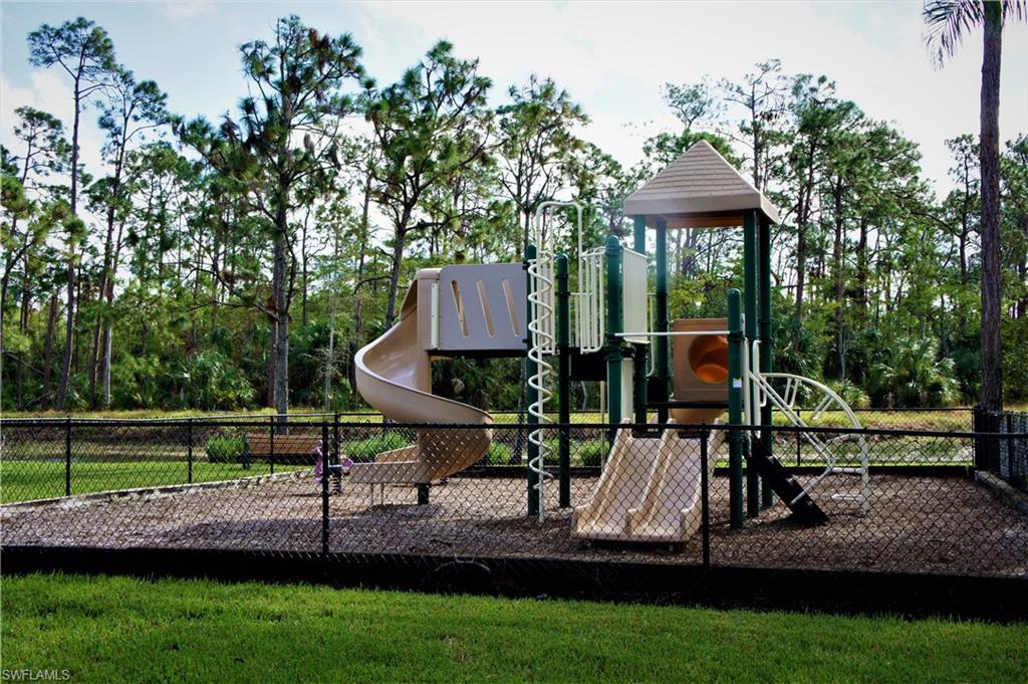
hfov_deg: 43.6
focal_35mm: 45
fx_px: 1284
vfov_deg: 29.8
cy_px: 342
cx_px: 514
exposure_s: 1/80
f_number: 13
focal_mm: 30
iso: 200
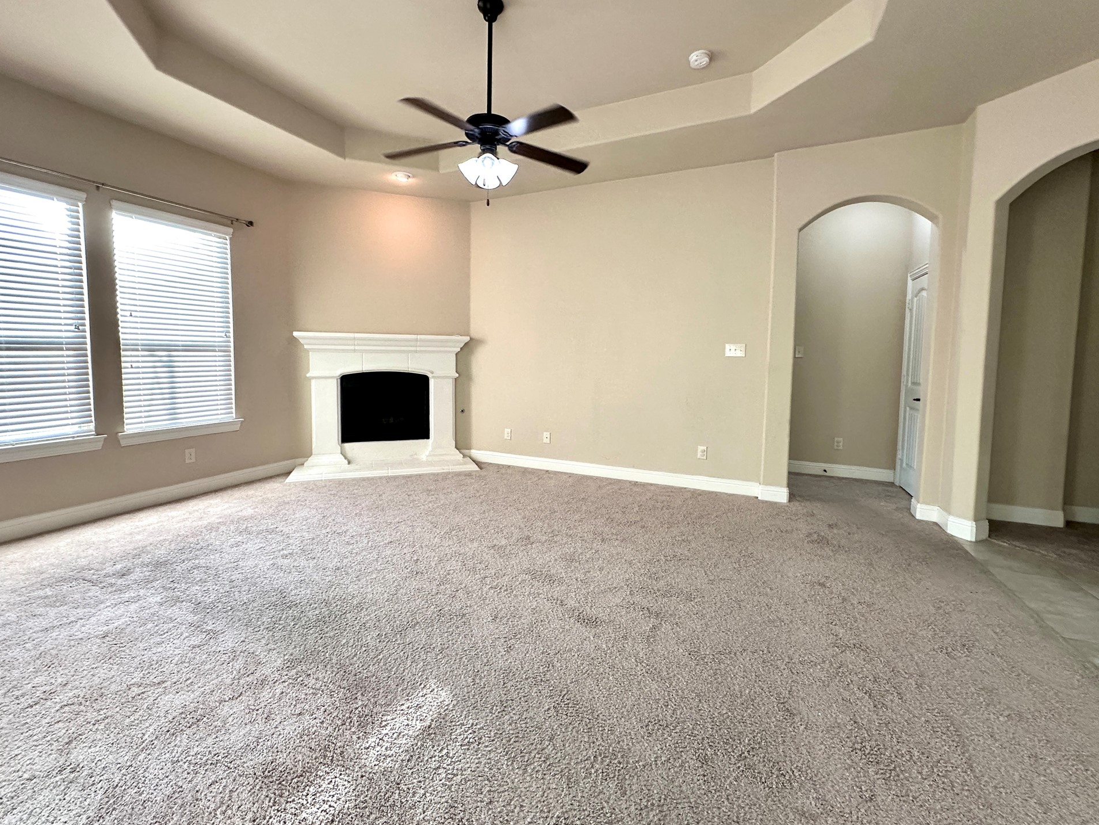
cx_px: 530
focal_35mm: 15
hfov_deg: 98.1
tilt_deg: -4.2
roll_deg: -0.6
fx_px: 476
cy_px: 387
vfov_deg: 81.7
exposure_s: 1/120
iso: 250
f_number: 2.2
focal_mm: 2.22
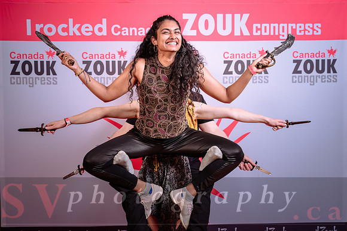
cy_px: 116
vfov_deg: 27.0
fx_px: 482
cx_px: 176
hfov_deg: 39.6
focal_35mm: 50
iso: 100
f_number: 5.6
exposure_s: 1/160
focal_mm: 46
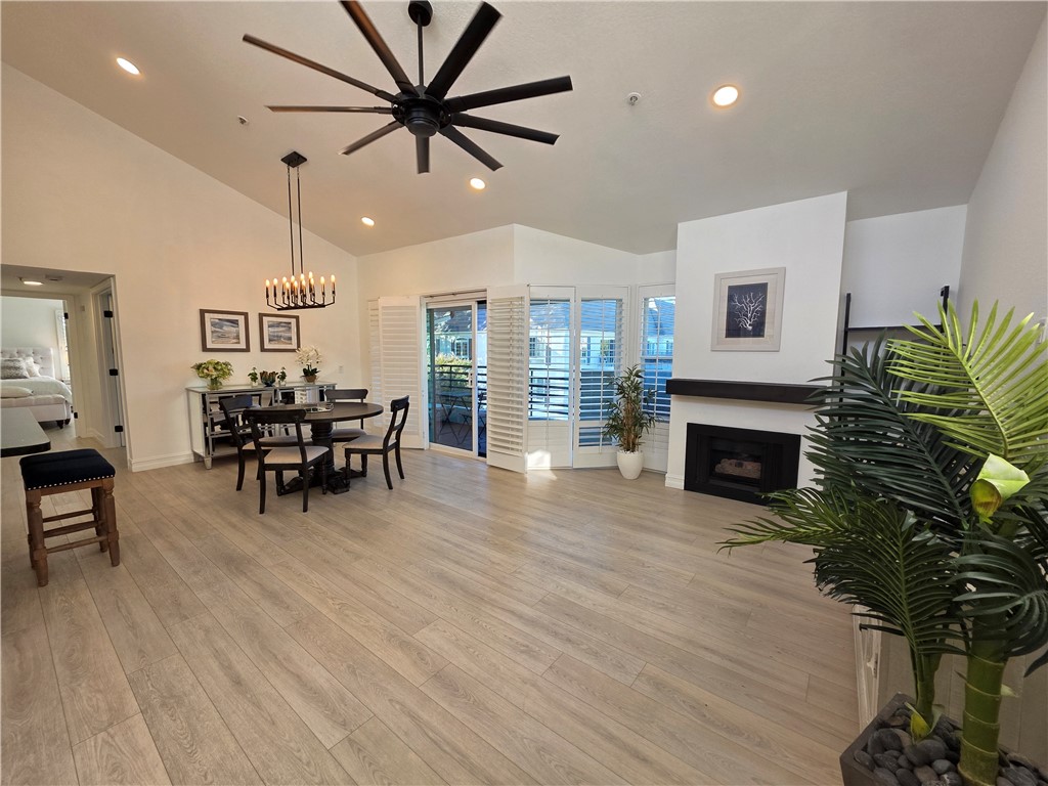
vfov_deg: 89.9
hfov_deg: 106.2
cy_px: 393
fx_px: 394
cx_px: 524
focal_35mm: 13
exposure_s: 1/120
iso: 64
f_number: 1.9
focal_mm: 2.2
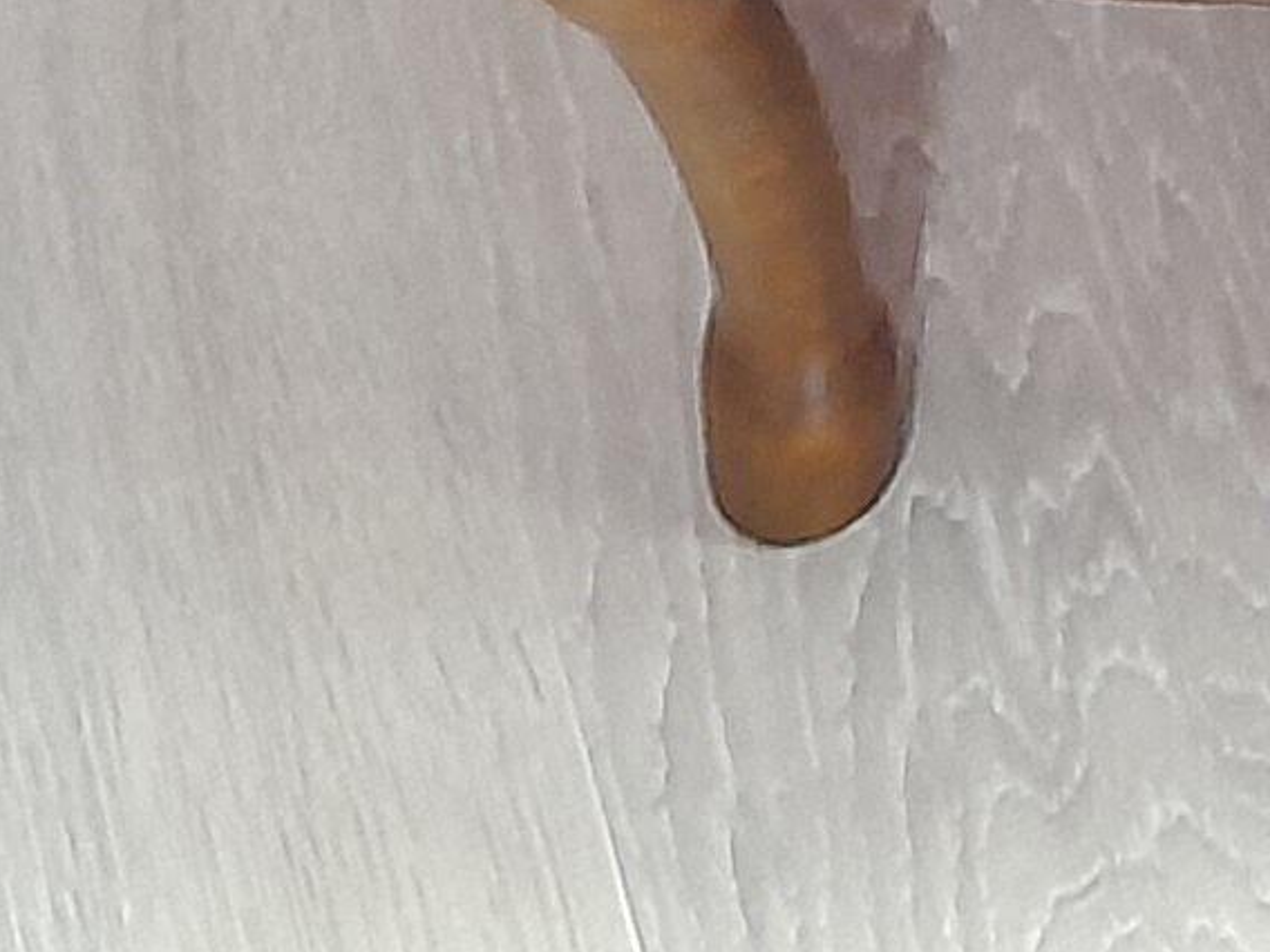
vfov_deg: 7.4
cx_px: 2683
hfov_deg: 10.2
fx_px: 6457
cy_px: -1911
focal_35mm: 176
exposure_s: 1/33
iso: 250
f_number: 2
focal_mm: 4.6
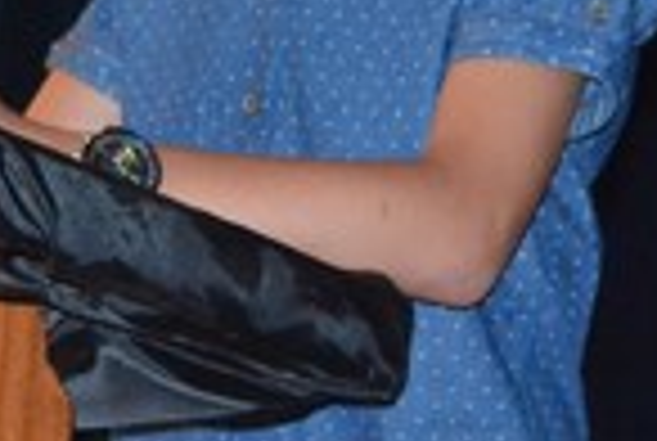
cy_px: 142
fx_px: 3603
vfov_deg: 7.0
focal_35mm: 197
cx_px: 310
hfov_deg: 10.4
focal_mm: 30
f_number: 4.5
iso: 3200
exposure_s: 1/60
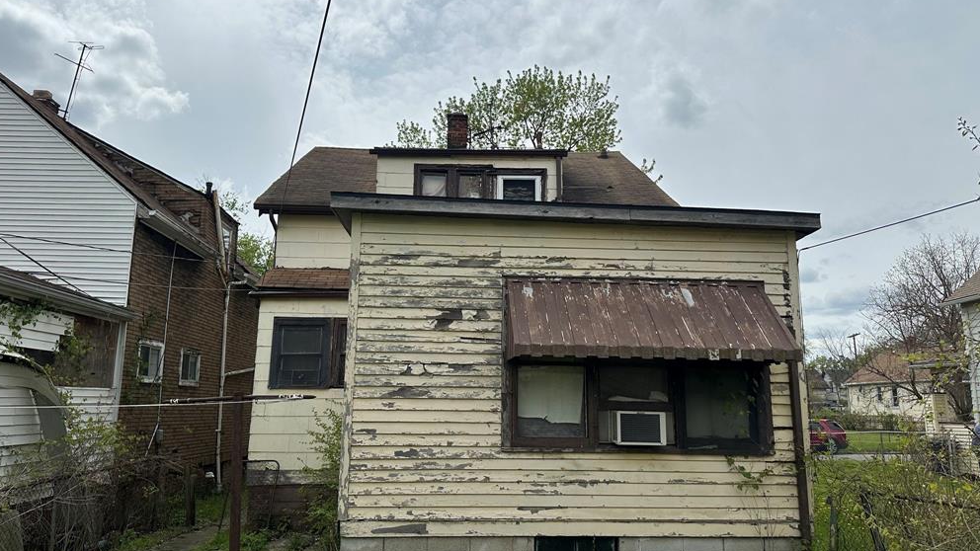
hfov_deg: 69.9
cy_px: 272
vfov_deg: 42.9
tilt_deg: +11.4
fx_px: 702
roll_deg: -0.6
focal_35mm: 27
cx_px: 482
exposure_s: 1/12048
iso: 80
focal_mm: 6.86
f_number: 1.78
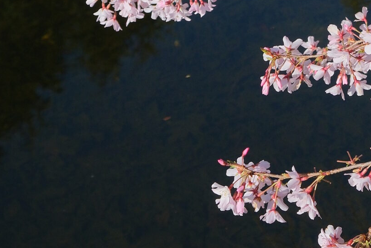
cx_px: 381
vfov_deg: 9.1
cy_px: -109
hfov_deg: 13.7
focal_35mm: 148
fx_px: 1525
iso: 640
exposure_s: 1/1700
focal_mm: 31.5
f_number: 5.6
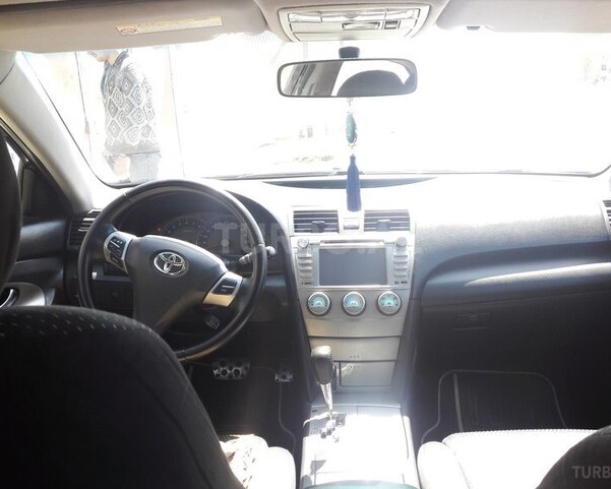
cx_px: 318
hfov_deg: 58.7
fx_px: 543
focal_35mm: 30
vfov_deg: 48.5
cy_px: 238
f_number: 1.9
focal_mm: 3.7
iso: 50
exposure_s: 1/100
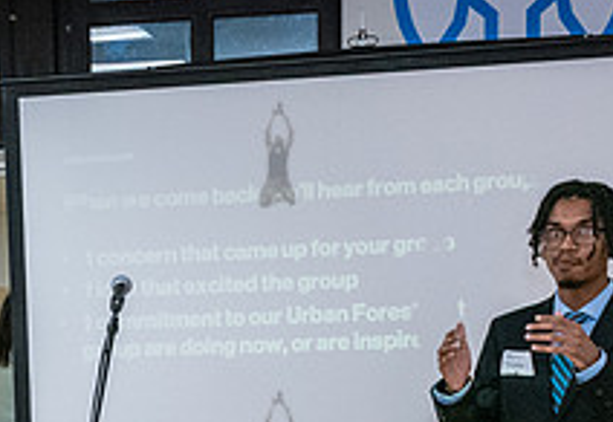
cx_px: 78
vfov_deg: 16.6
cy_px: 495
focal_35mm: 81
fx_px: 1393
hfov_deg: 24.2
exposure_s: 1/320
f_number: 4
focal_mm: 24
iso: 5000
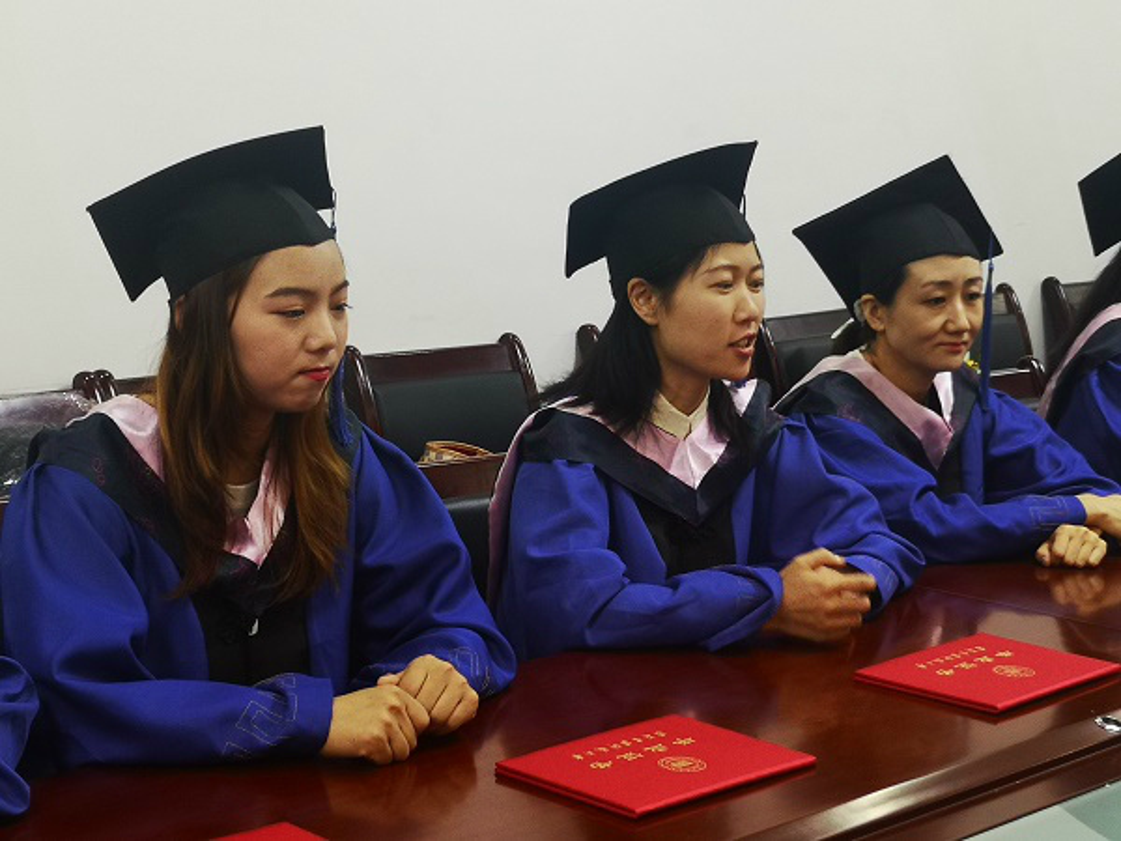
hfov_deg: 28.2
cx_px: 560
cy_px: 420
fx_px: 2234
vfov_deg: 21.3
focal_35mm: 69
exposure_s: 1/50
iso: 100
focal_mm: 3.95
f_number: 1.8
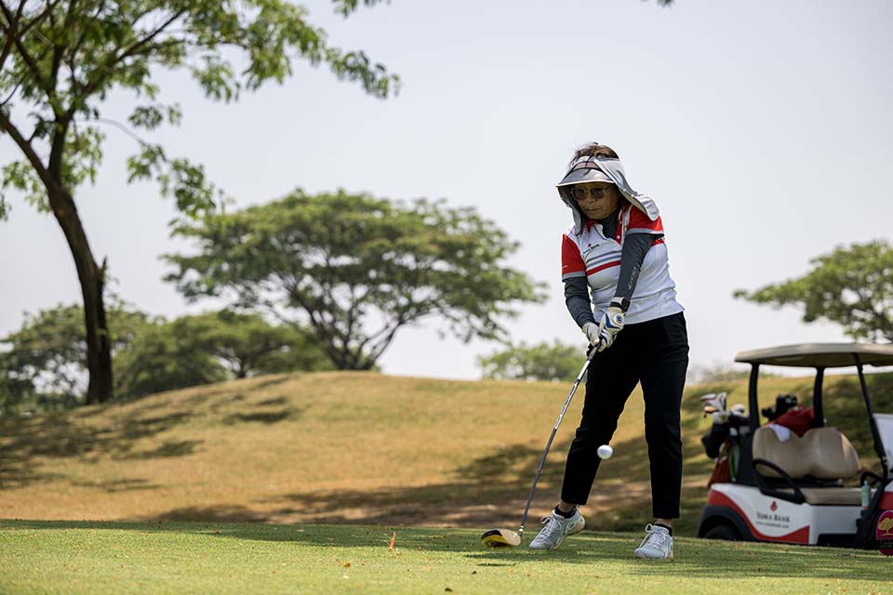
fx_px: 2257
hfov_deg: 22.4
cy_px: 298
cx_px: 446
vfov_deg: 15.0
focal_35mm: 91
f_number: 3.2
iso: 360
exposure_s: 1/3200
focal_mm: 91
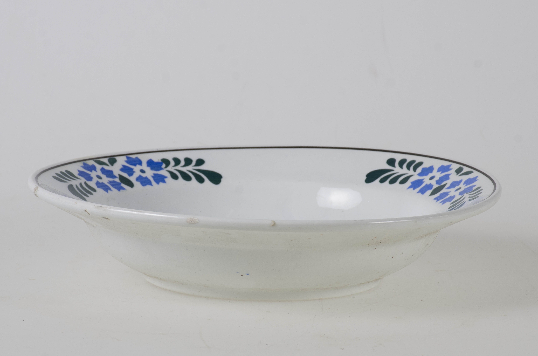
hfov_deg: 13.1
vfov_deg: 8.7
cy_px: 178
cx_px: 269
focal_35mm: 158
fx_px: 2349
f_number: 13
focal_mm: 105
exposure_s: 1/160
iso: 160
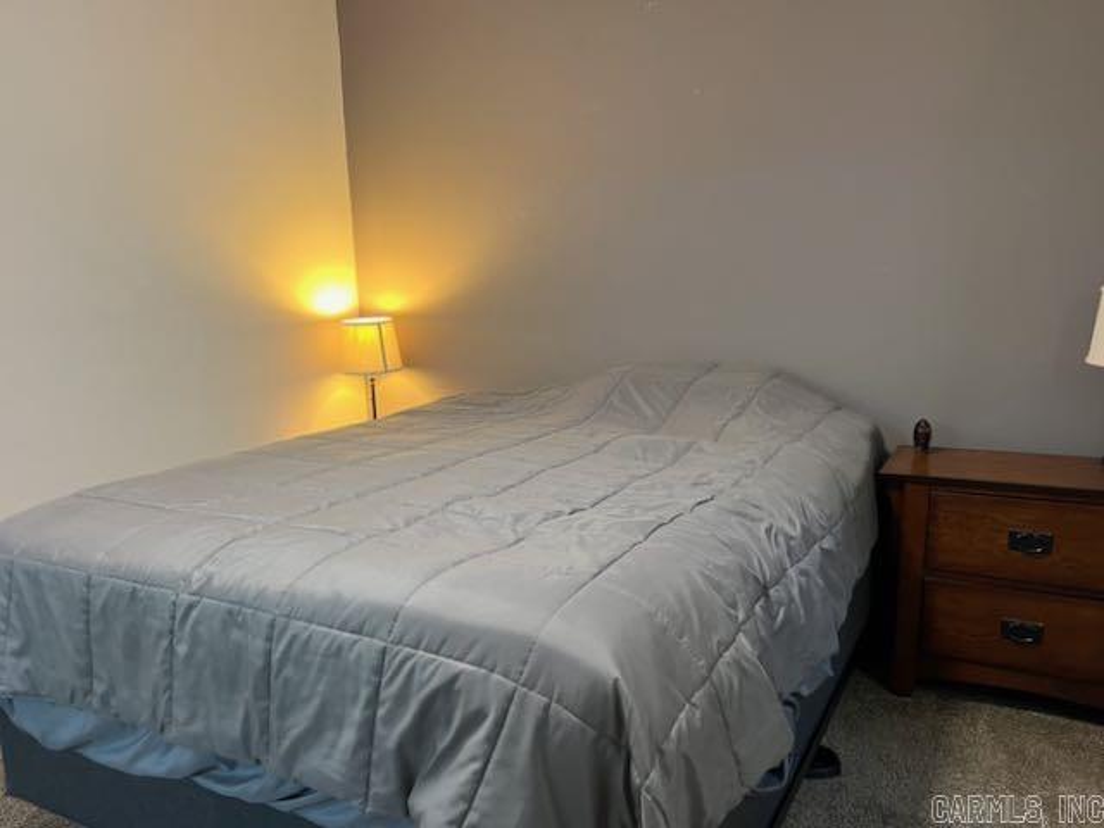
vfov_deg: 53.1
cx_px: 552
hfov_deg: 67.3
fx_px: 829
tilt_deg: -9.7
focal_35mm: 26
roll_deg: +2.5
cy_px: 414
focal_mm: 5.7
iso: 320
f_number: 1.5
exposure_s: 1/60
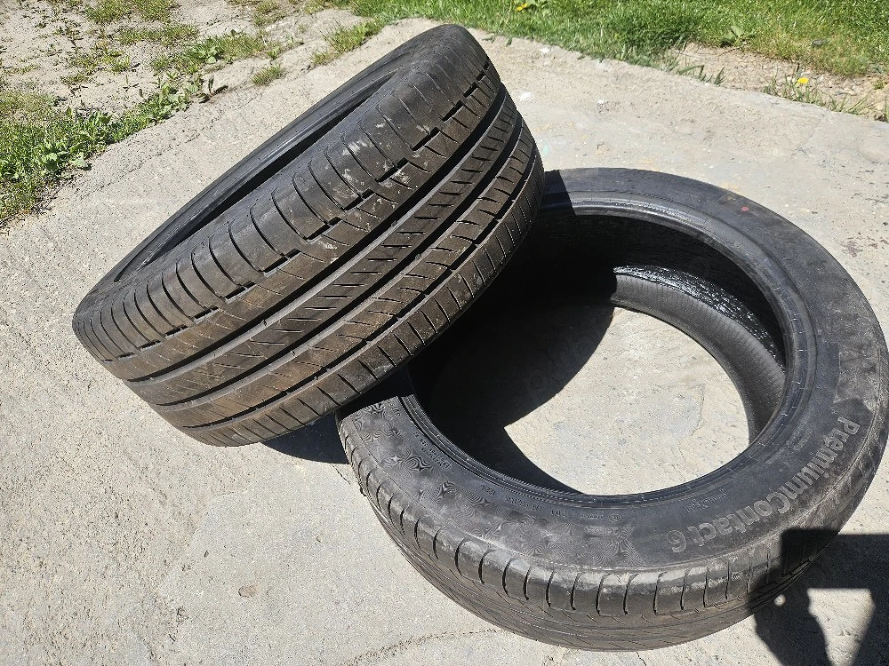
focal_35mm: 23
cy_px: 333
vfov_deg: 58.9
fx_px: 591
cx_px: 444
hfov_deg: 73.9
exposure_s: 1/2000
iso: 32
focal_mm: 5.4
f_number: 1.8
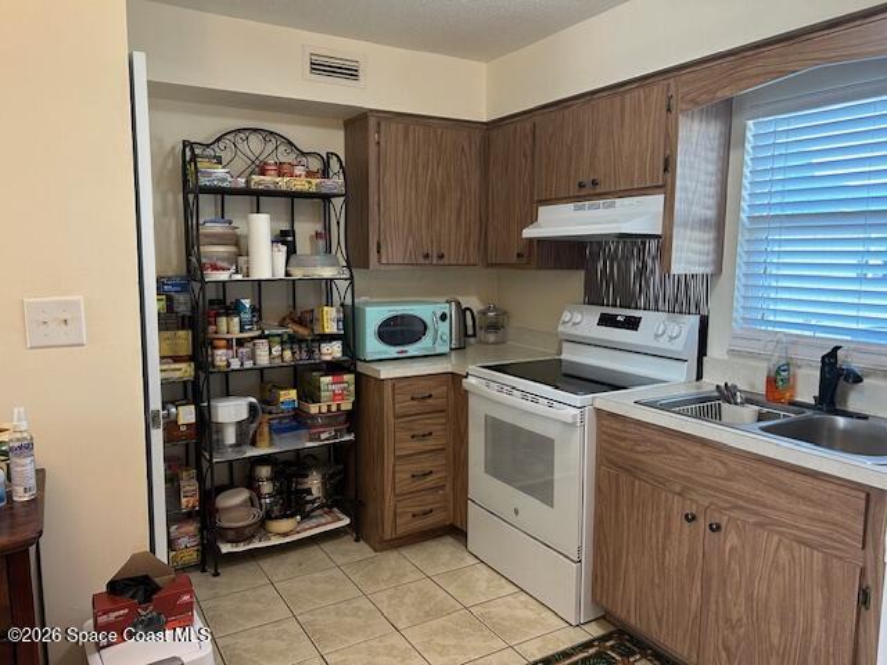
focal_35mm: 26
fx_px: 666
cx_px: 444
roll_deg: -0.2
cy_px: 332
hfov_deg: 67.3
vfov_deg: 53.1
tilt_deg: -6.3
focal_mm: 5.7
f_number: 1.5
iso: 125
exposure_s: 1/60
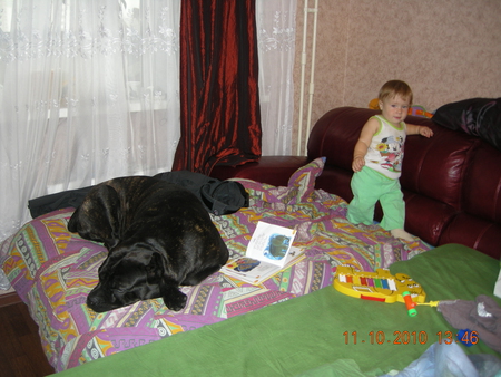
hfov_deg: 51.3
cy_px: 188
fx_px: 521
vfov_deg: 39.7
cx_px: 250
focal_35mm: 36
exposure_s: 1/30
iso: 70
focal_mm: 7.5
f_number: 2.7
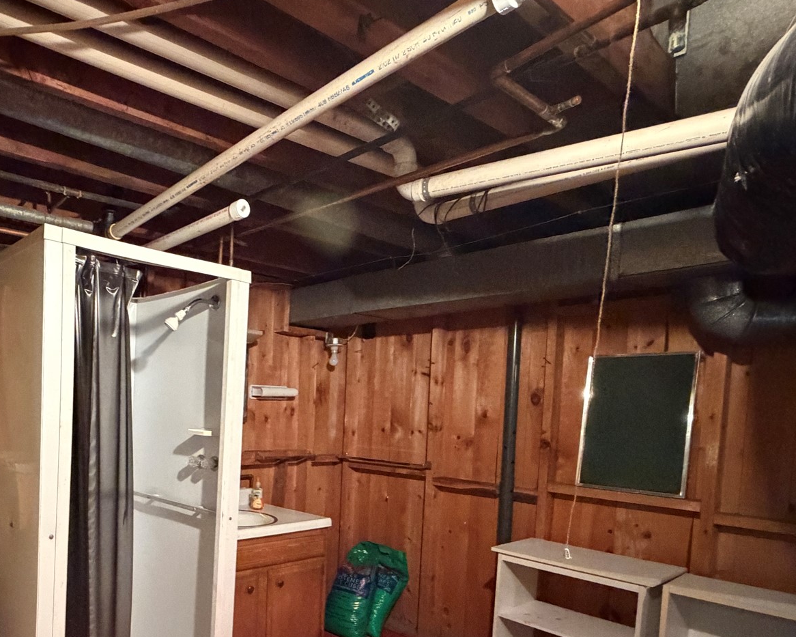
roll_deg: -1.0
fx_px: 565
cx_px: 179
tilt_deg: -4.4
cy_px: 443
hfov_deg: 65.1
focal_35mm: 24
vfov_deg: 57.0
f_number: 2.2
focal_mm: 2.22
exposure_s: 1/40
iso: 1600
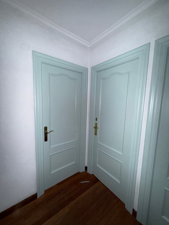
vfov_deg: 102.1
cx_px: 84
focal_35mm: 14
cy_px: 112
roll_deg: -2.5
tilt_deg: -5.4
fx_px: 91
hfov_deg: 85.7
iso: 160
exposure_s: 1/30
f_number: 2.2
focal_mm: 2.22
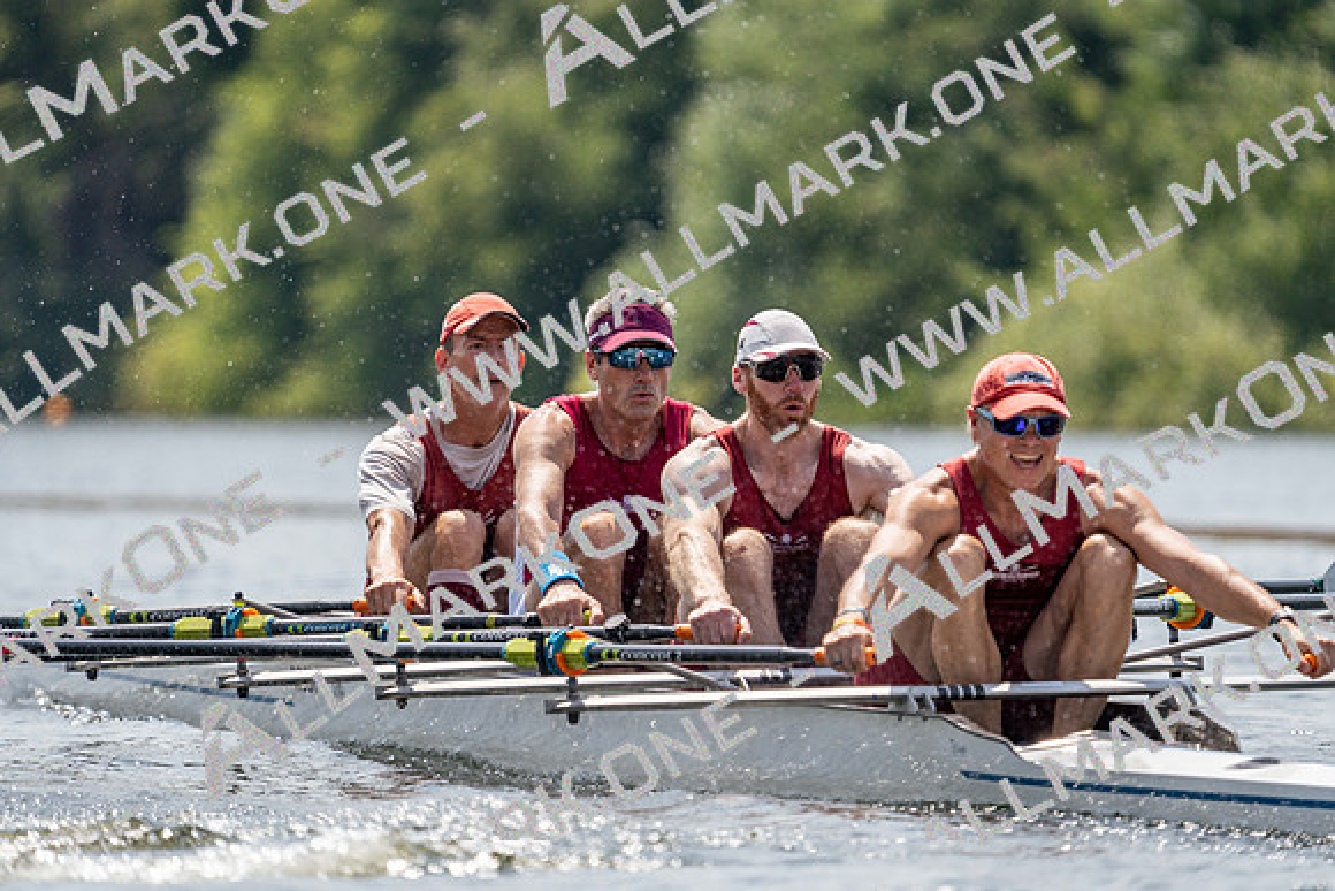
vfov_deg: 2.8
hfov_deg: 4.2
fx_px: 18397
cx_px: 668
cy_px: 446
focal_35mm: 496
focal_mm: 496
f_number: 6.3
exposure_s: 1/1600
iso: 200
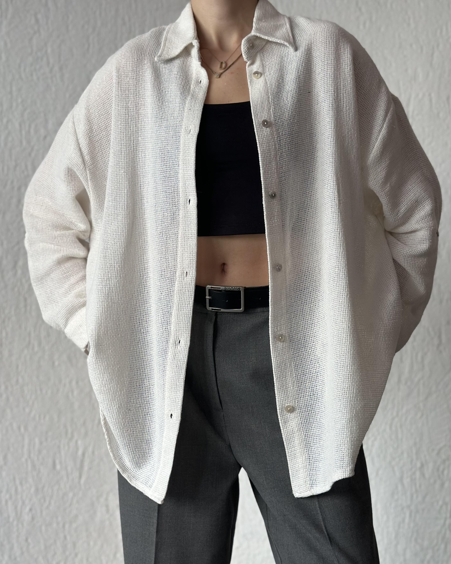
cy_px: 295
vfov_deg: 34.7
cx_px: 235
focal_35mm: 54
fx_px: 901
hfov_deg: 28.1
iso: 125
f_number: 1.78
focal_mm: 6.86
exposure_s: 1/115
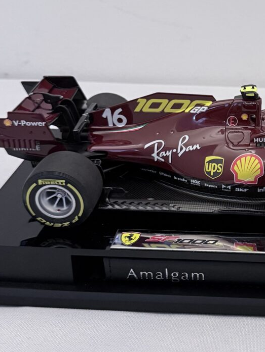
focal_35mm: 62
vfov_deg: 31.1
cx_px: 273
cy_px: 137
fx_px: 633
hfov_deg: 22.6
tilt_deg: -24.4
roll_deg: -1.4
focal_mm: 6.76
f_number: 1.78
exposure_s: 1/50
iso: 320
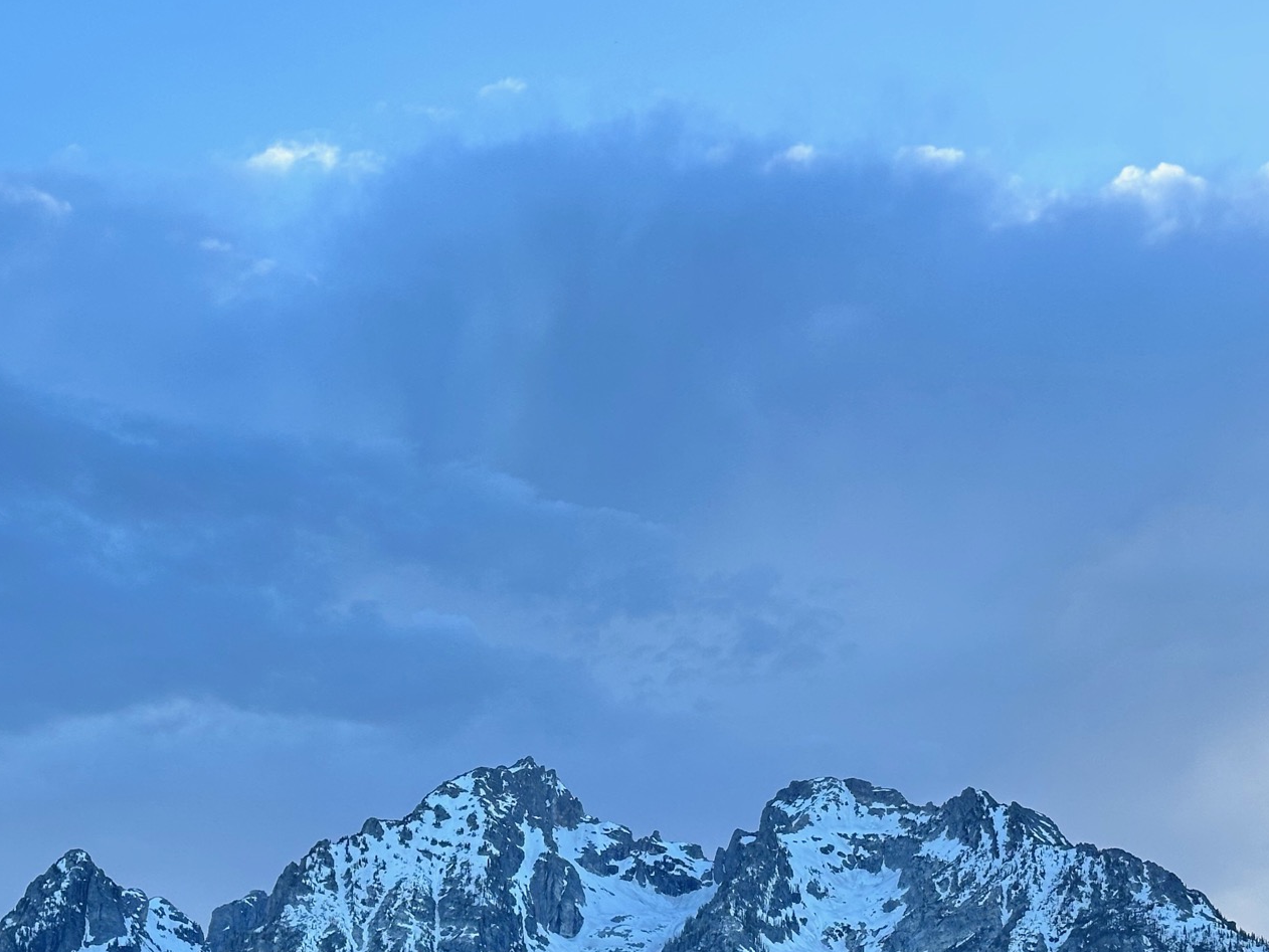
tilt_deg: +13.1
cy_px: 704
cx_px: 615
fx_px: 2677
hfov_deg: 26.7
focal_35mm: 73
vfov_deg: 20.0
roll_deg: -1.9
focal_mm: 6.86
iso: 64
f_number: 1.78
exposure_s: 1/597
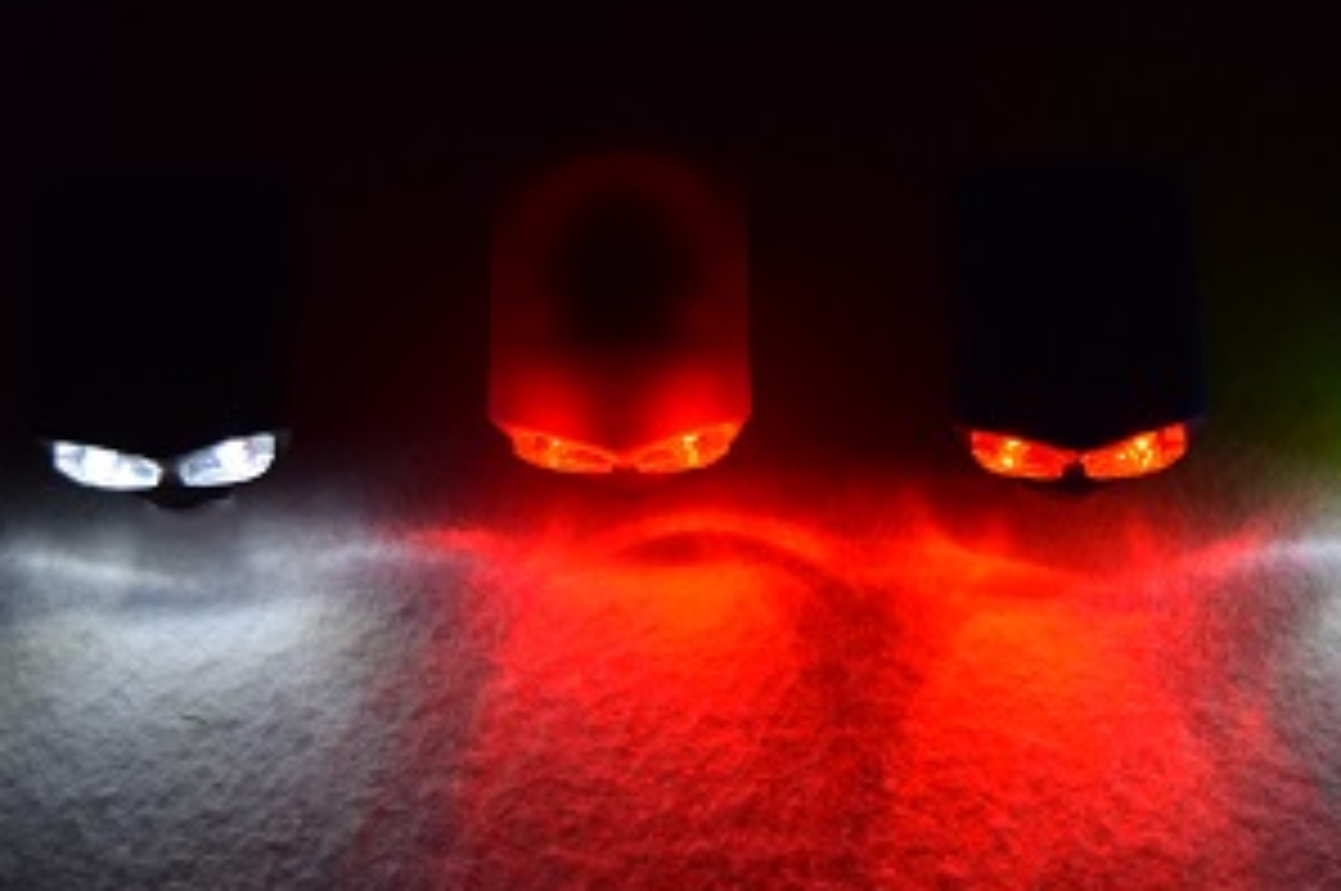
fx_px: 2447
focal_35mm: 66
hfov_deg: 30.5
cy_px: 540
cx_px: 837
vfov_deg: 20.6
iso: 400
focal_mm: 29
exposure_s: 1/100
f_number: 4.2
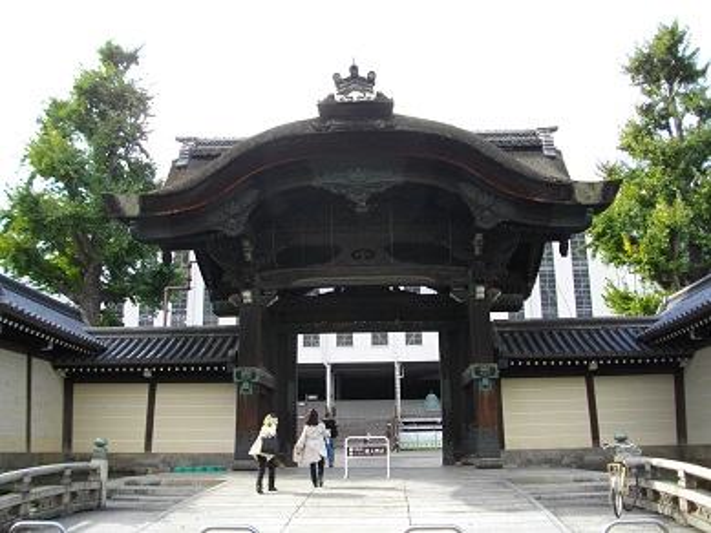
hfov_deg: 56.8
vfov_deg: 44.2
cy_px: 266
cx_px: 356
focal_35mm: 32
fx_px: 657
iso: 100
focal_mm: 5.7
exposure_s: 1/250
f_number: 2.9
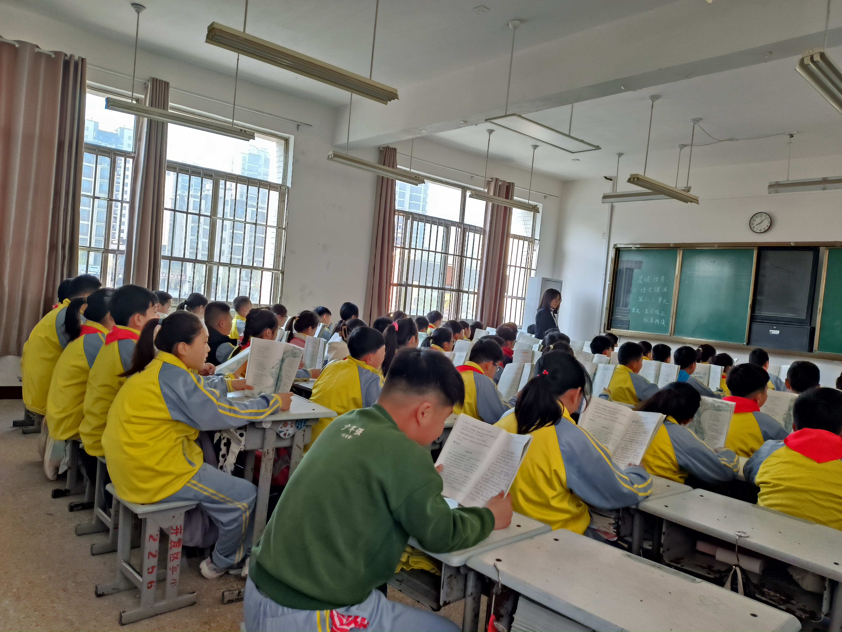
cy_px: 316
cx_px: 421
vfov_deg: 54.9
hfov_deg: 69.4
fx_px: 608
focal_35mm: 25
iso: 284
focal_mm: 4.71
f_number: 1.79
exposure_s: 1/100
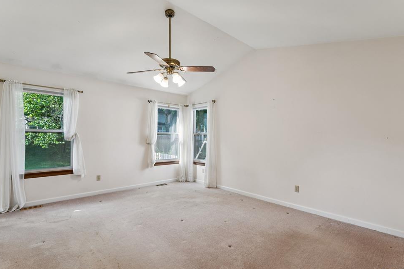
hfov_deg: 91.8
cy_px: 140
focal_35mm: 17
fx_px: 195
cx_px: 210
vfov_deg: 69.0
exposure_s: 1/10
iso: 320
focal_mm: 16.4
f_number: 13
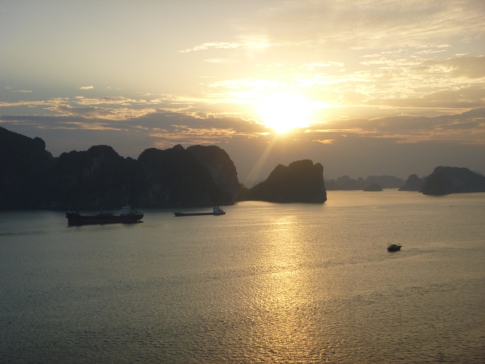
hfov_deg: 33.2
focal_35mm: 58
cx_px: 242
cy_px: 182
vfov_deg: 25.2
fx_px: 813
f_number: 5.1
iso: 100
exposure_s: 1/320
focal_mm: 10.4
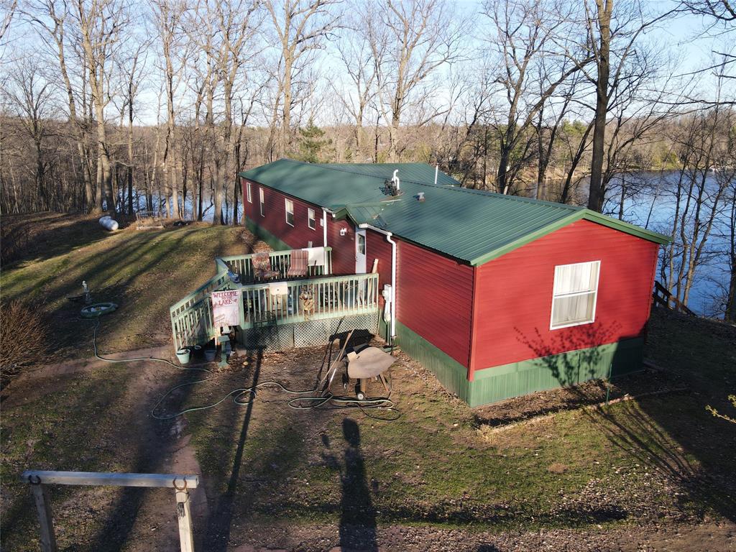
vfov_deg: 56.8
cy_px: 276
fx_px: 510
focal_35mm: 24
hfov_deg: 71.6
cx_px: 368
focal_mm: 4.5
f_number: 2.8
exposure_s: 1/15
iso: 100
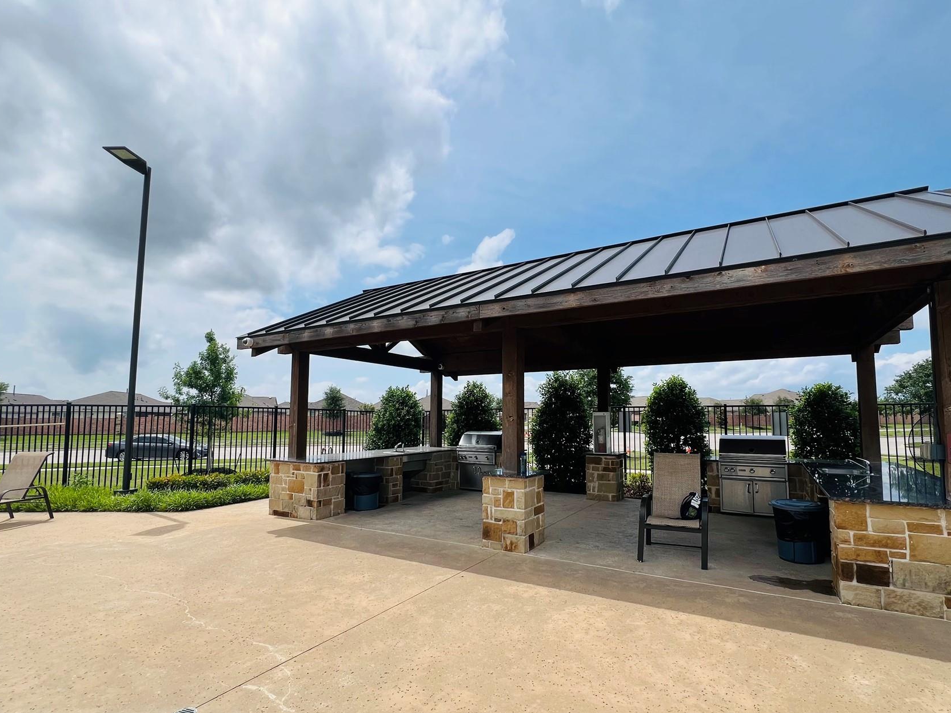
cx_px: 497
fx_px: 440
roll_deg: -0.4
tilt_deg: +3.9
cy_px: 383
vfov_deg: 78.0
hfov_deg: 94.4
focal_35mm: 16
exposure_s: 1/1085
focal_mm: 1.57
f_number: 1.8
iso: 32
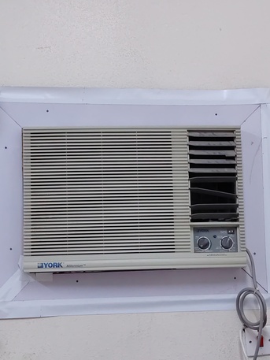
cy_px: 180
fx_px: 686
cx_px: 135
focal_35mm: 66
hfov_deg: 22.3
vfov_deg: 29.4
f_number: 1.75
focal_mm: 5.25
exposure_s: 1/25
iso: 1338
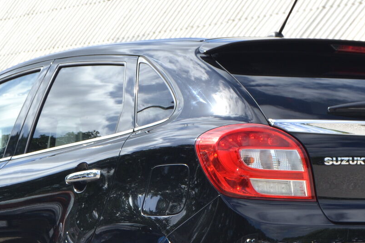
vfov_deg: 10.0
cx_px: 196
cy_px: 228
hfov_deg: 15.0
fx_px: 1389
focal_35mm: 137
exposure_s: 1/200
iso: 100
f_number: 7.1
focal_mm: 38
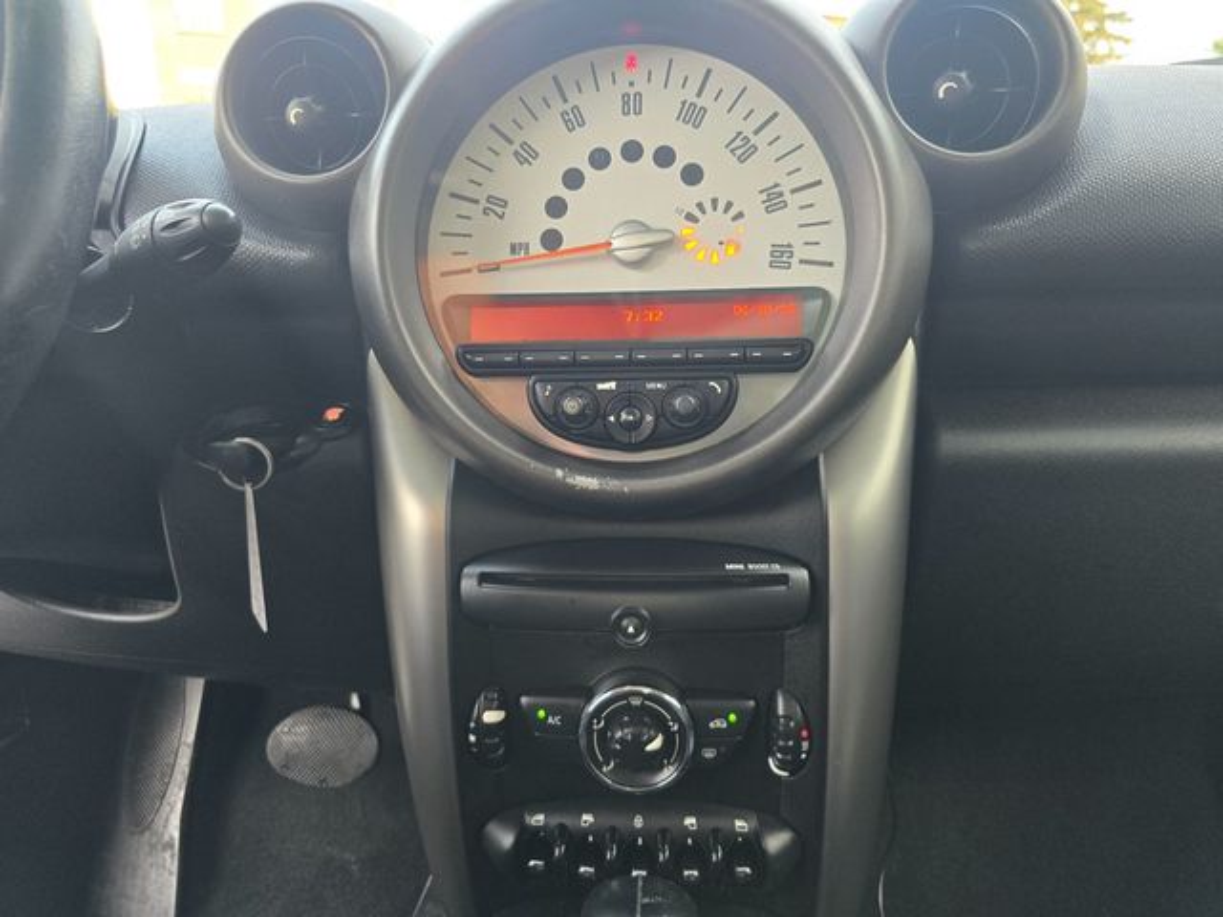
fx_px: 813
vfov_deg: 58.9
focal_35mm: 23
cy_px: 458
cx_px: 612
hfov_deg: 73.9
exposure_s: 1/120
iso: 320
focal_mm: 6.3
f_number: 1.7
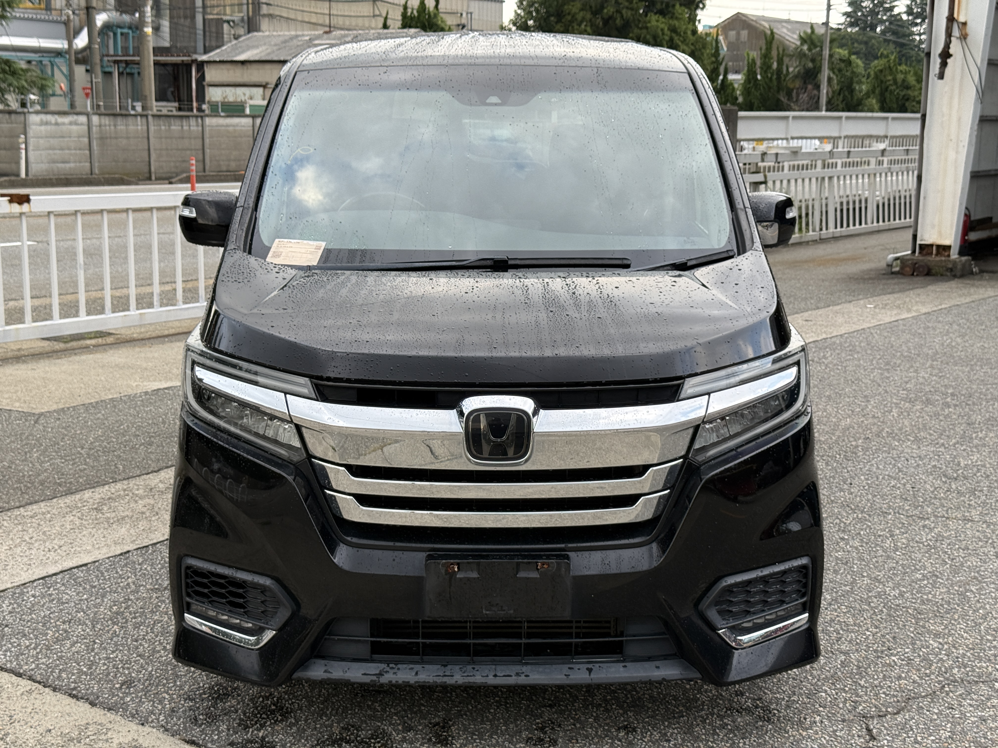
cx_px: 499
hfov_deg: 39.7
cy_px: 374
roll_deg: -0.9
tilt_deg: -10.1
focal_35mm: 48
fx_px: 1384
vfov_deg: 30.3
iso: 64
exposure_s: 1/361
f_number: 1.78
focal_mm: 6.76
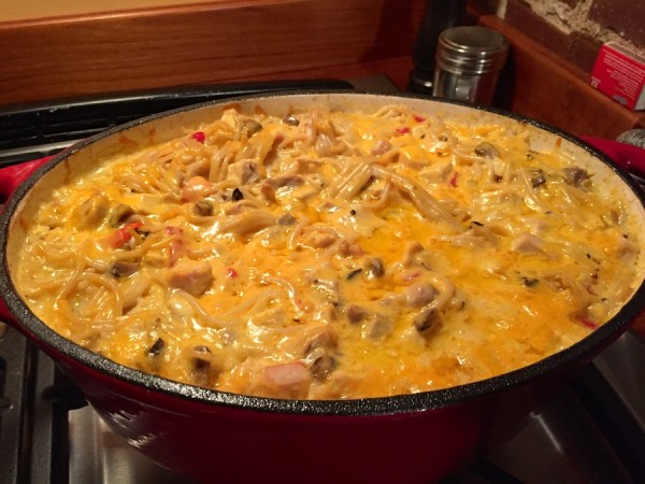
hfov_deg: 61.7
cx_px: 322
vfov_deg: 48.2
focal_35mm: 29
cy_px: 242
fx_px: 540
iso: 250
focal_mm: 4.15
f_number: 2.2
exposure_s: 1/24
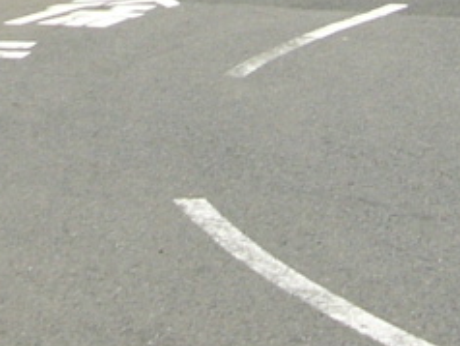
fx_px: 2501
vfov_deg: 7.6
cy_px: -340
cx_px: 126
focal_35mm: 188
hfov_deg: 10.5
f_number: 8
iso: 50
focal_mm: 5.8
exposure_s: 1/100
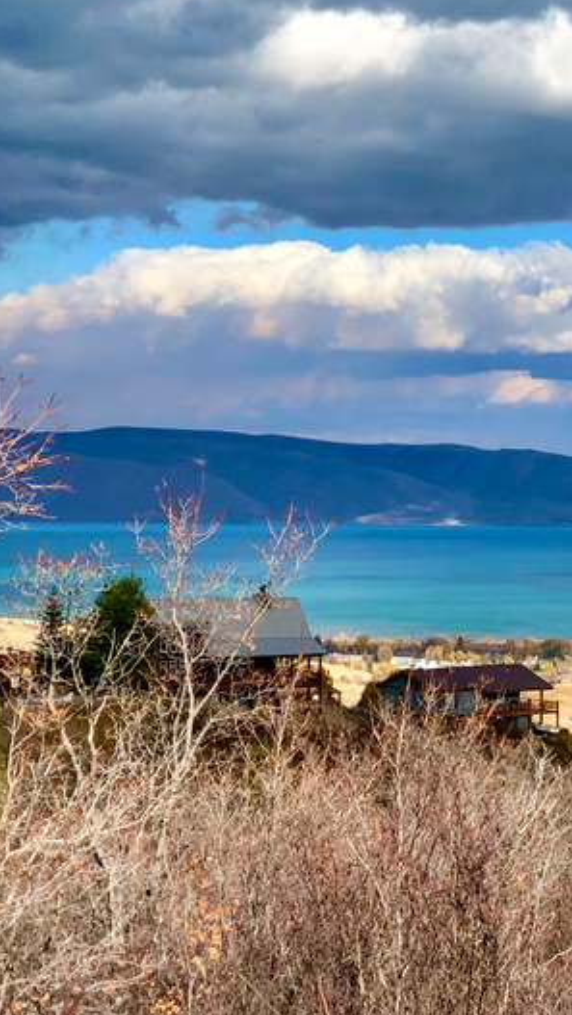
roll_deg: +0.2
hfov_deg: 10.6
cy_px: 439
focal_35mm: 110
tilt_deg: +0.0
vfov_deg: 19.4
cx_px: 886
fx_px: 2962
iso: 16
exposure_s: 1/1621
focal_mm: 6
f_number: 2.4
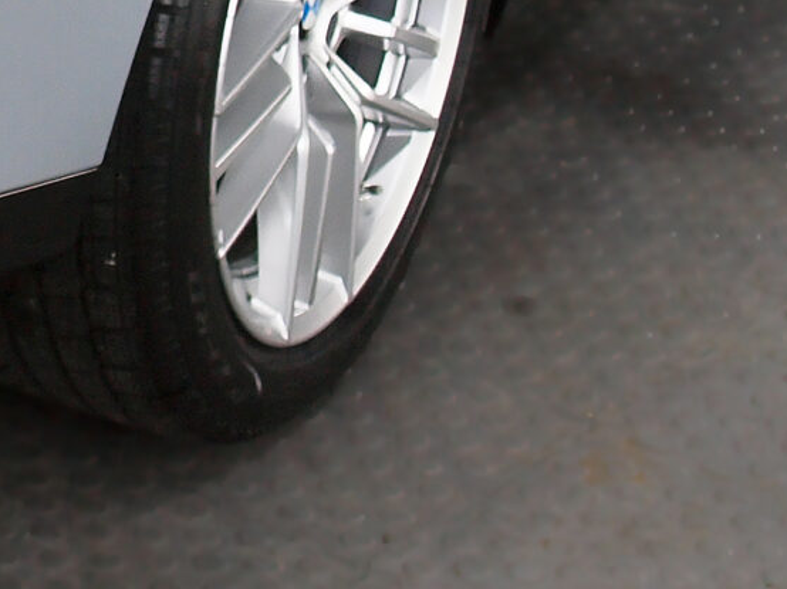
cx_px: -422
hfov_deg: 12.6
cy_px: -705
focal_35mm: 148
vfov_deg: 9.2
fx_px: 3363
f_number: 3.7
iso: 400
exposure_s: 1/60
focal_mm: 16
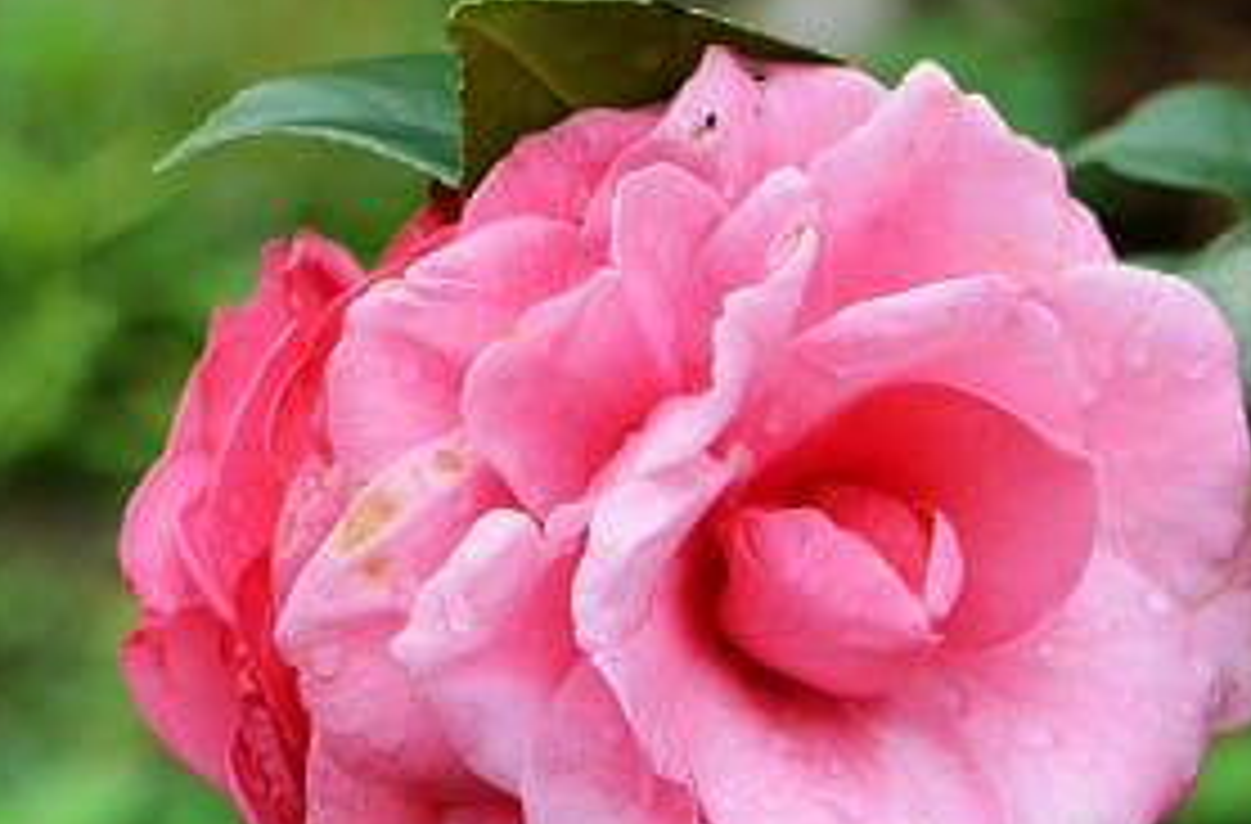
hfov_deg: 8.8
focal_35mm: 236
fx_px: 8169
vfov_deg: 5.8
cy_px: 455
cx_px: 585
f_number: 5.3
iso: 800
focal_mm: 78
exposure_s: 1/250
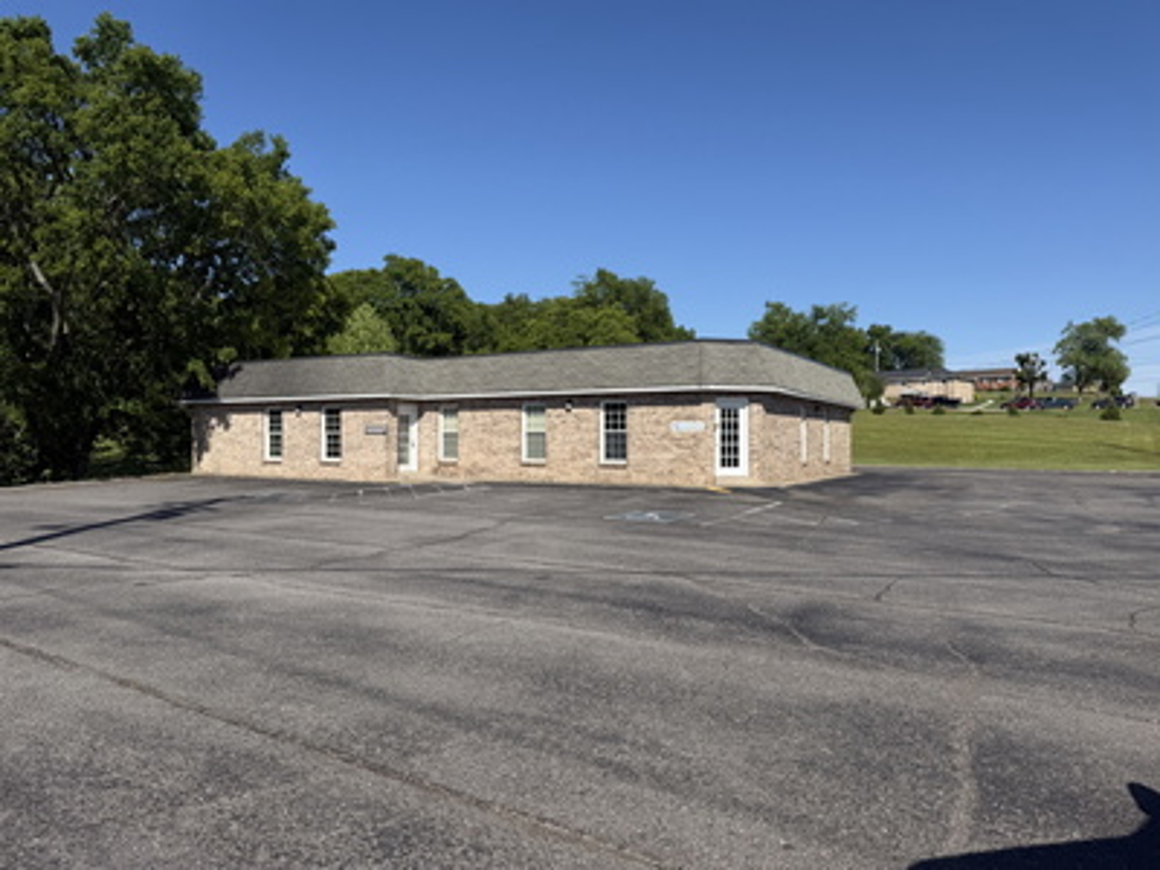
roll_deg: +0.4
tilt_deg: +0.0
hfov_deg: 71.6
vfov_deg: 56.8
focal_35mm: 24
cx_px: 580
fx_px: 804
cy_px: 435
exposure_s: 1/6173
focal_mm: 6.76
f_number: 1.78
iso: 80
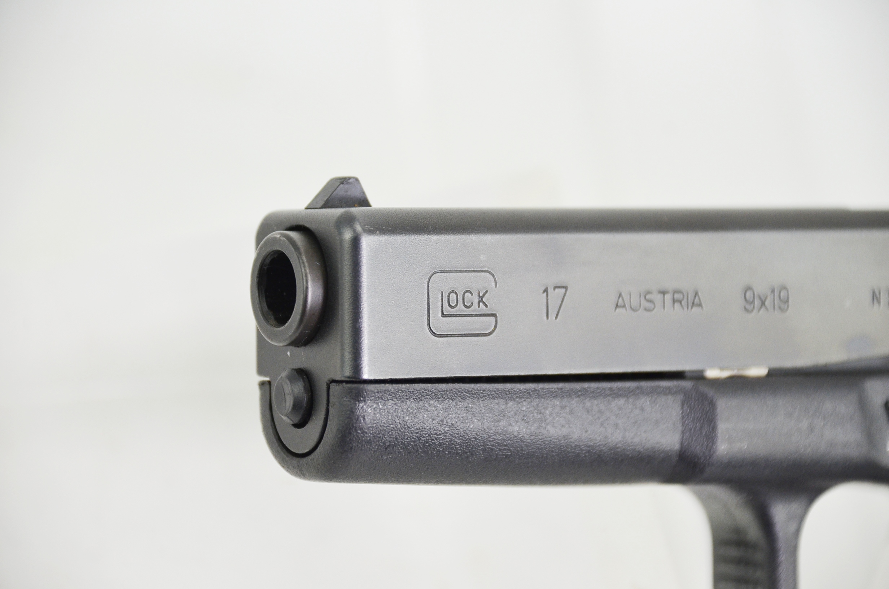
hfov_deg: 10.2
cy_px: 294
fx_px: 4990
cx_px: 444
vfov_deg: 6.8
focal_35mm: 202
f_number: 5.6
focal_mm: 135
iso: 800
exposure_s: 1/250
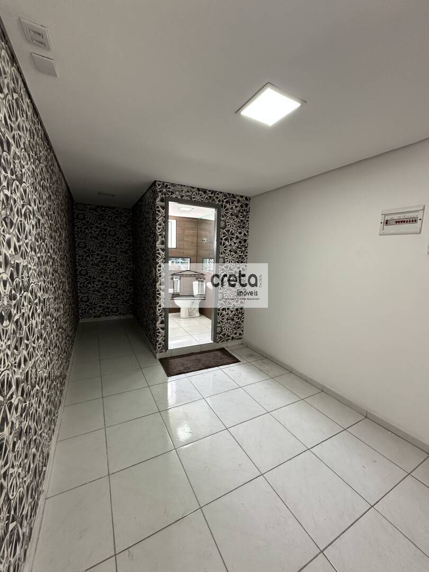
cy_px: 286
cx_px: 214
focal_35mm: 14
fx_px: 231
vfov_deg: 102.1
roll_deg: -3.0
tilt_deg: -7.6
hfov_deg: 85.7
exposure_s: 1/99
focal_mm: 2.22
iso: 160
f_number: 2.2
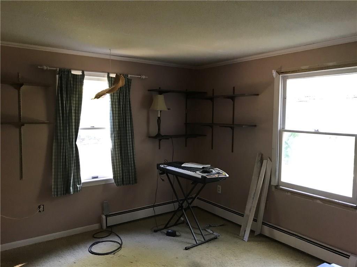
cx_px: 178
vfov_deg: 49.7
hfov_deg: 63.4
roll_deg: -1.0
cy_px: 134
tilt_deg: -3.3
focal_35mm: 28
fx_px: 289
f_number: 1.8
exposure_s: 1/15
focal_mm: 3.99
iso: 100
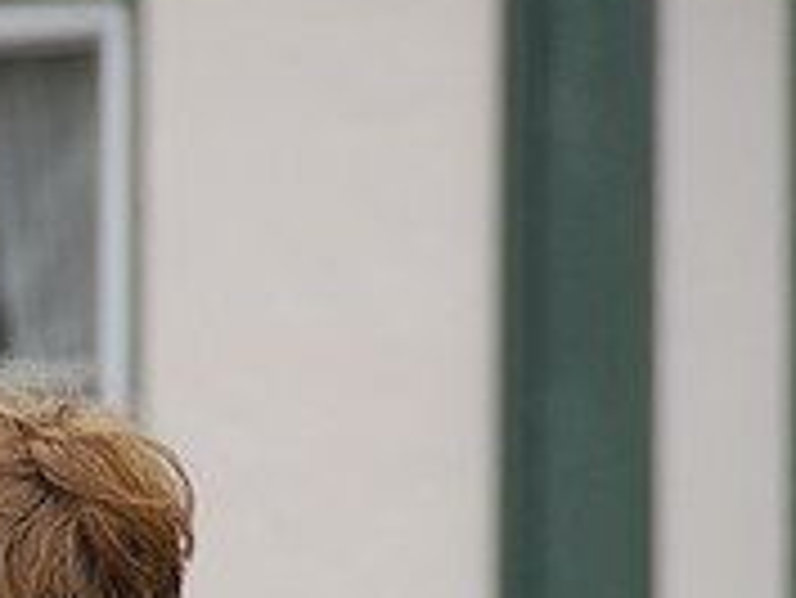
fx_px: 21791
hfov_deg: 2.1
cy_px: 733
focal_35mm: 947
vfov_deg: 1.6
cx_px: -193
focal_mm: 200
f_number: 8
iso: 250
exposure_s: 1/180
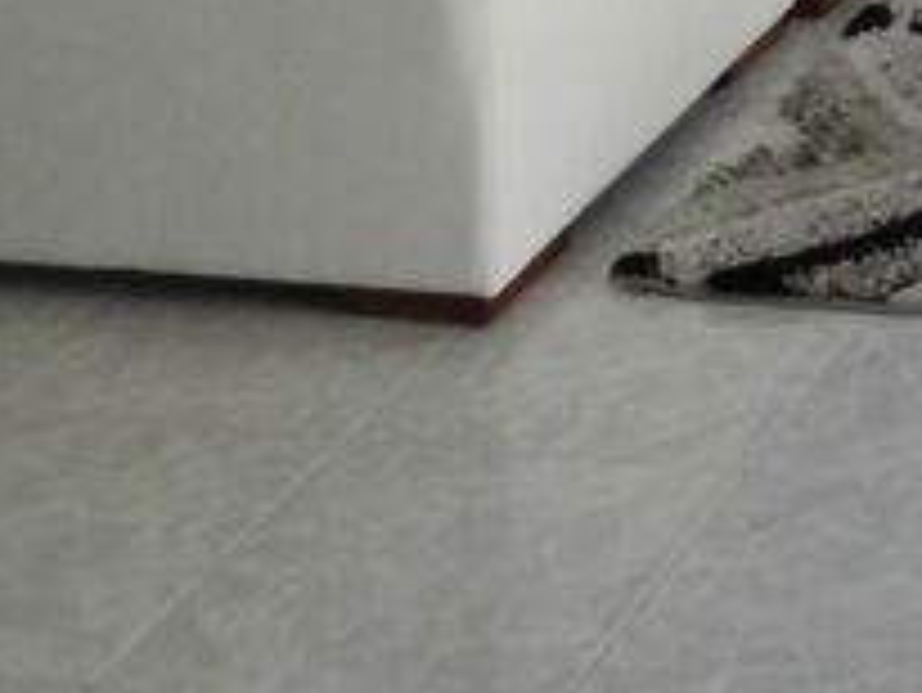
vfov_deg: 11.4
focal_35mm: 115
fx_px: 3065
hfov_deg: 15.4
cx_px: 1498
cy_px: -778
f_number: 3.4
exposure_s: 1/8
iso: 400
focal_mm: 4
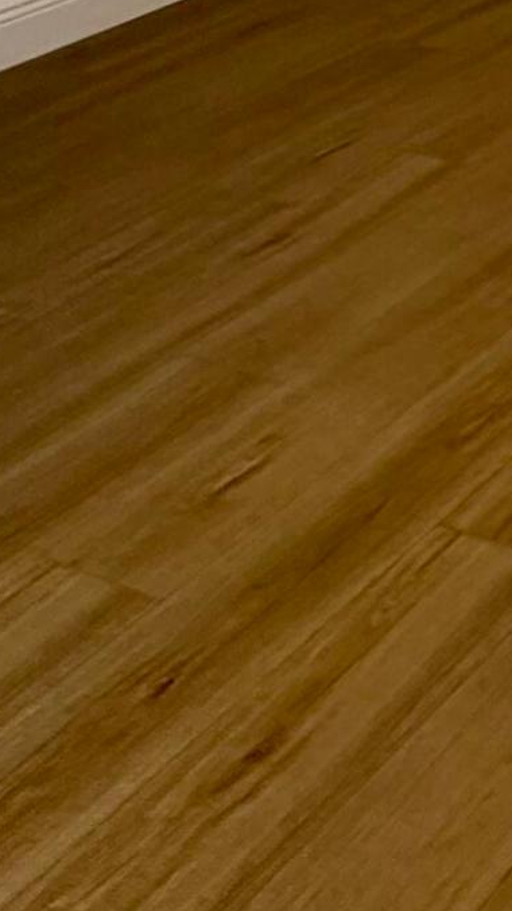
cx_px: 1136
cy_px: -274
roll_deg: -0.2
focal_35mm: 65
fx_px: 1570
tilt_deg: -10.8
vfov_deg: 27.2
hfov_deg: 14.2
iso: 250
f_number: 2.2
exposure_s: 1/60
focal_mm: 2.22
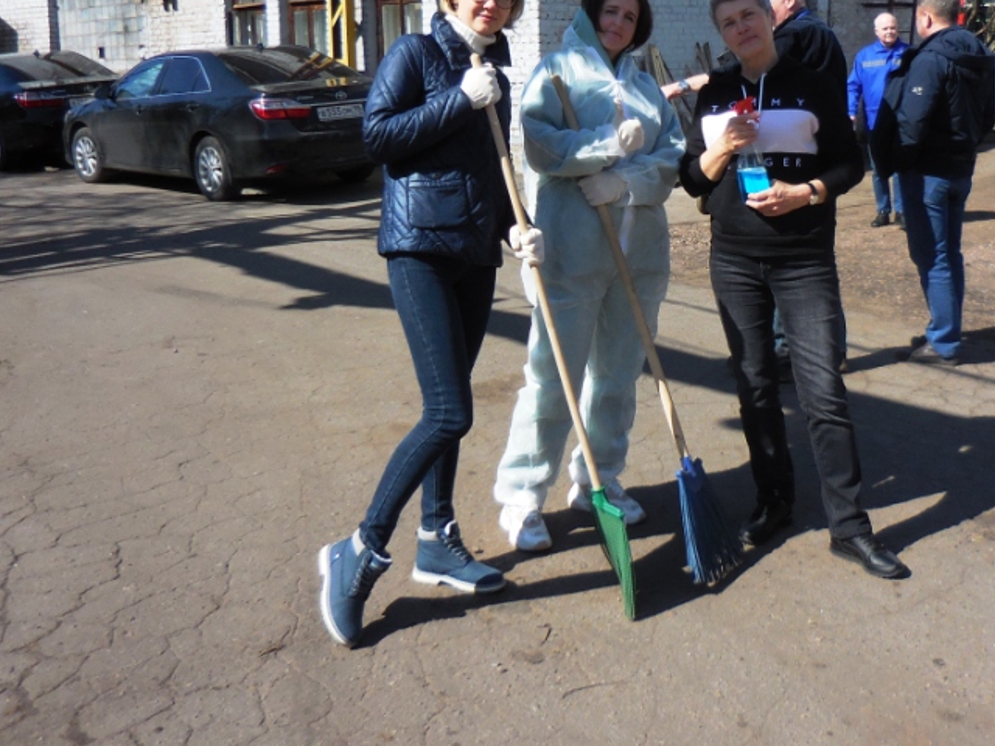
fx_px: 1150
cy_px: 205
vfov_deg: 35.3
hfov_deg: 46.5
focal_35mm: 40
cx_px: 597
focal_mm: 4.5
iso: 125
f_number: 3.3
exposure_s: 1/1600
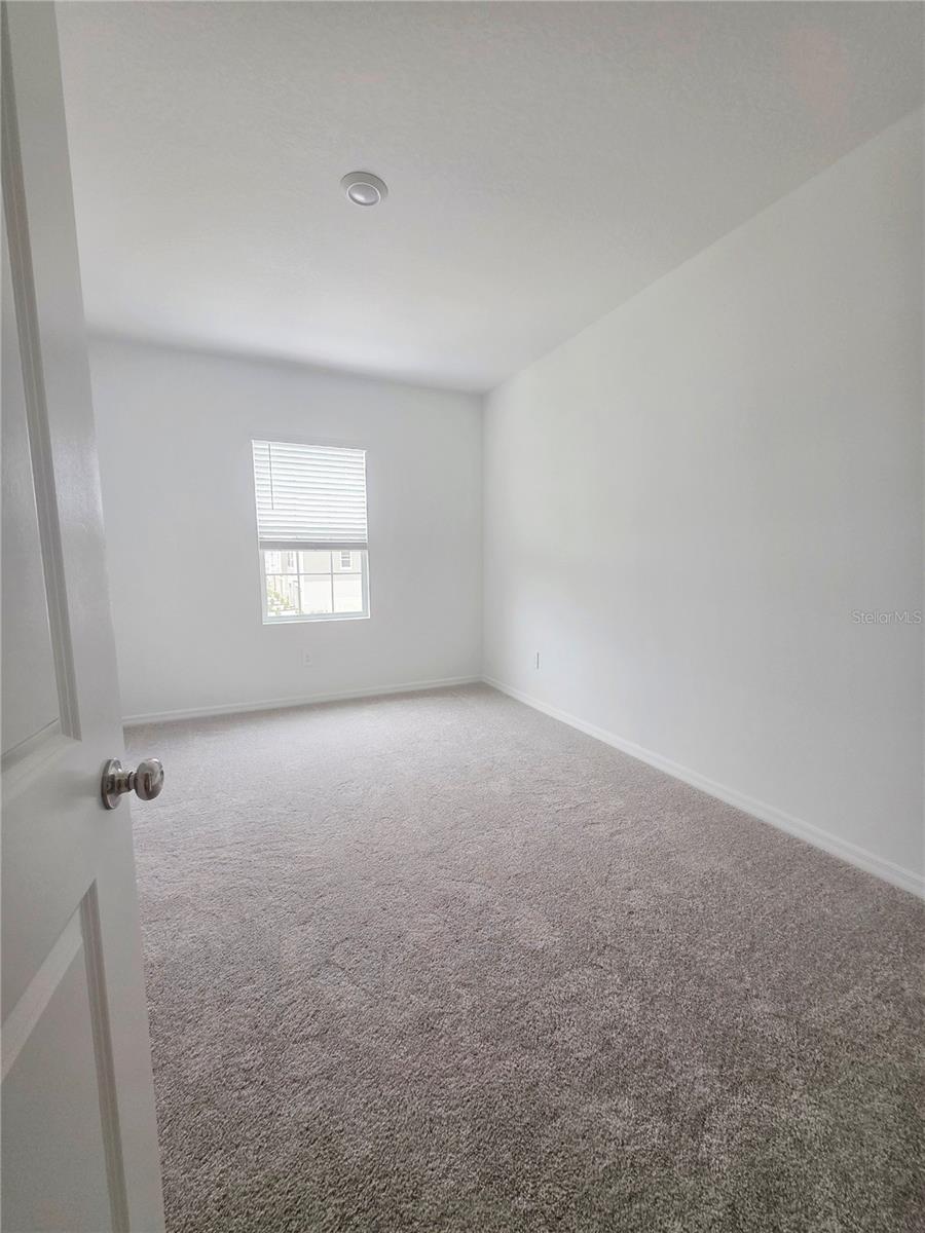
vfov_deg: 106.2
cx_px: 462
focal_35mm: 13
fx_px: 463
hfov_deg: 89.9
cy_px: 616
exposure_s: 1/120
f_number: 1.9
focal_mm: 2.2
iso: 100
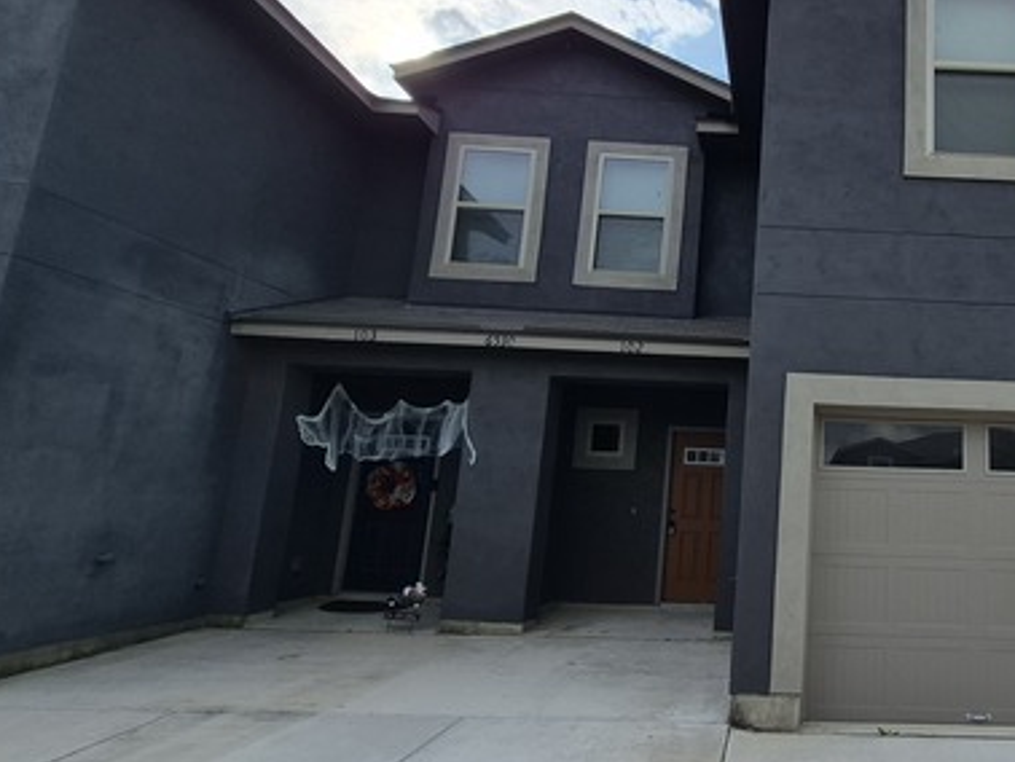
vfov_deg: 61.1
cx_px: 824
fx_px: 645
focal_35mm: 22
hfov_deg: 68.4
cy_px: 381
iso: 40
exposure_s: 1/3080
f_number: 2.2
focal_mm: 1.74
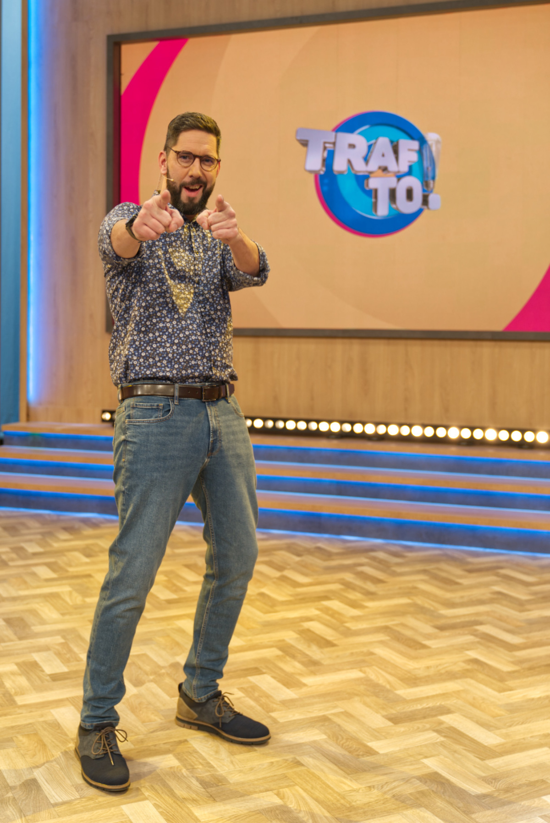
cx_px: 275
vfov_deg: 53.1
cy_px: 412
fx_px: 824
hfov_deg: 36.9
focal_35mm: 36
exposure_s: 1/50
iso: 200
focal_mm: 36
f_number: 2.8
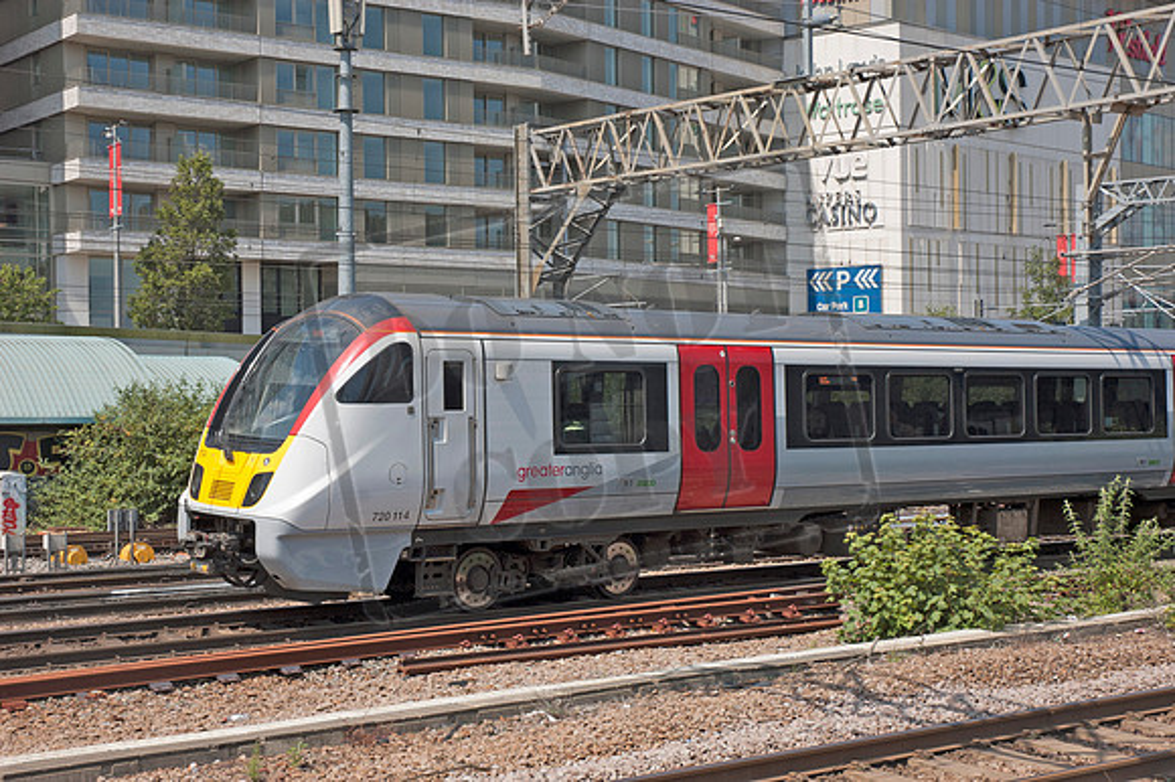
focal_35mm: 57
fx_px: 1859
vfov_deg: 23.8
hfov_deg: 35.1
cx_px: 588
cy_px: 391
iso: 200
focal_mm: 38
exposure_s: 1/250
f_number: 8
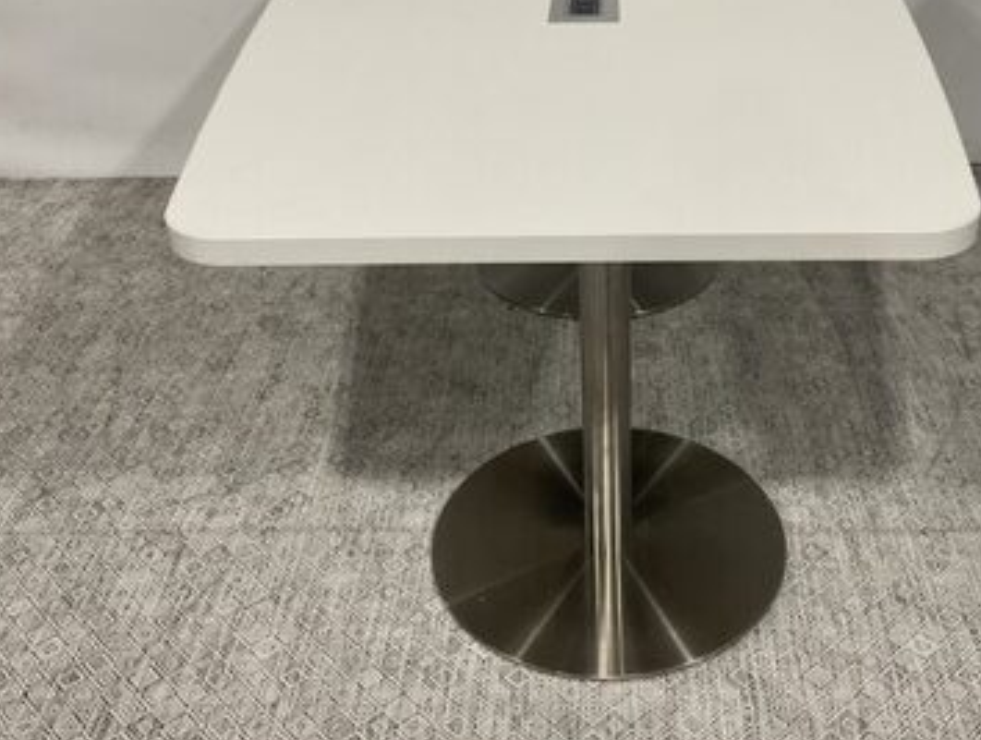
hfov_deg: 45.3
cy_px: 240
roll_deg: -1.3
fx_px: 1164
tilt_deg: -28.0
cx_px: 612
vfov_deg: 34.9
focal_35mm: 41
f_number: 1.8
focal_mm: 3
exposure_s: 1/60
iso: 80
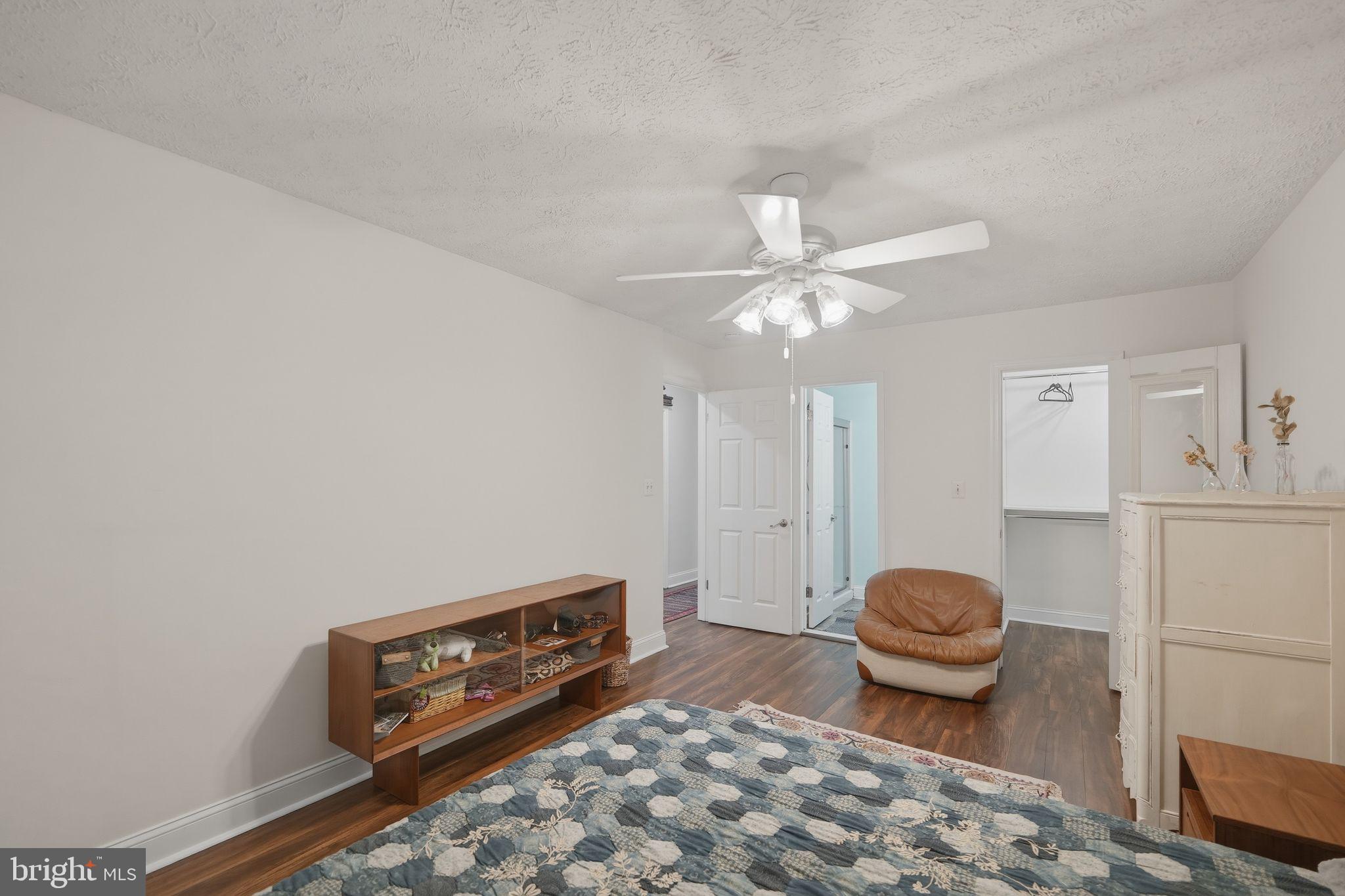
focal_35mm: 14
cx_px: 672
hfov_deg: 104.3
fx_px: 523
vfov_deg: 81.2
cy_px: 448
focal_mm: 14
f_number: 4
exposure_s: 1/20
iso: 250
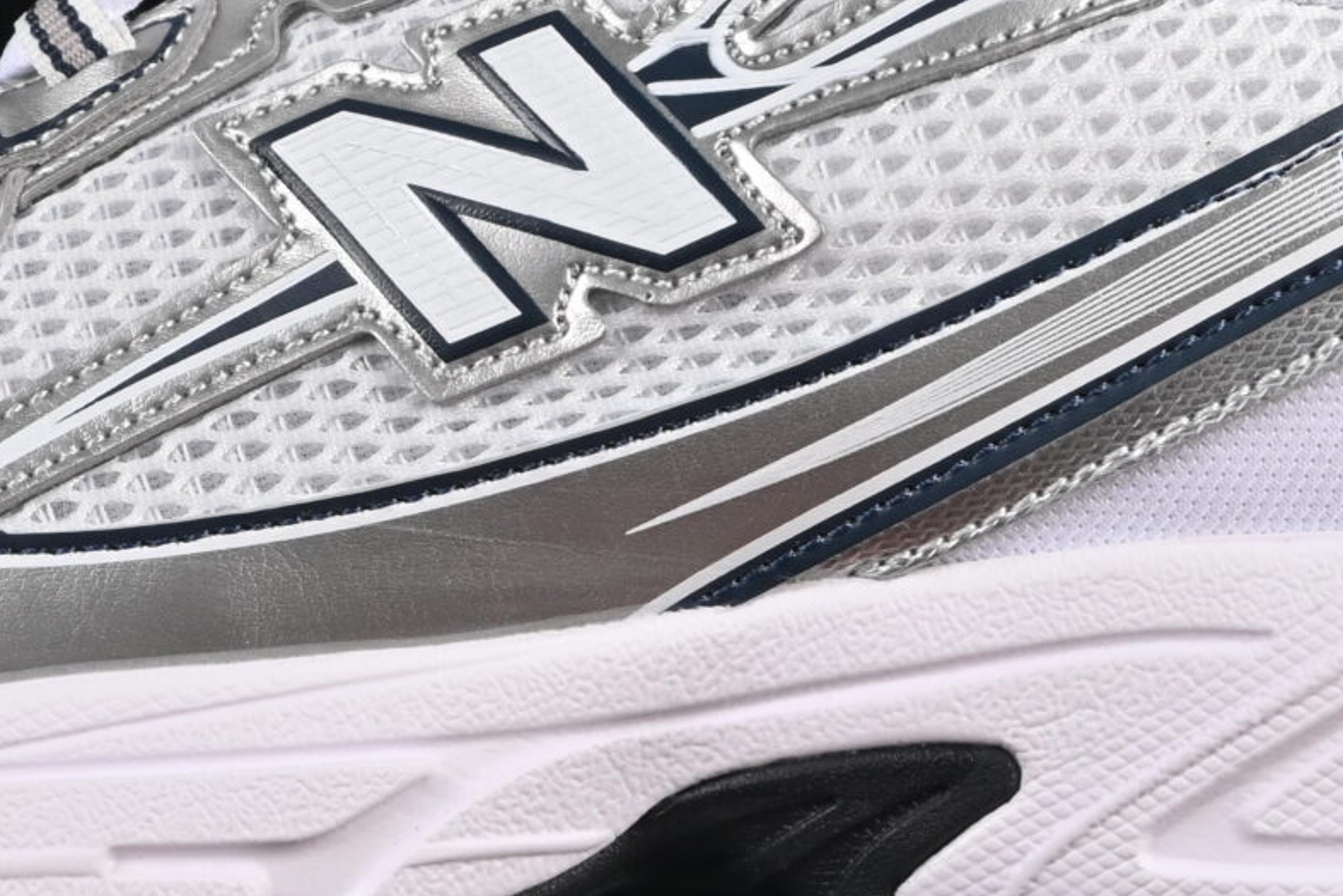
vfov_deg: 5.6
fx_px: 9104
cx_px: 527
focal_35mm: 244
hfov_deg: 8.4
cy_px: 107
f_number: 8
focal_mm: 50
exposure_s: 1/60
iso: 160
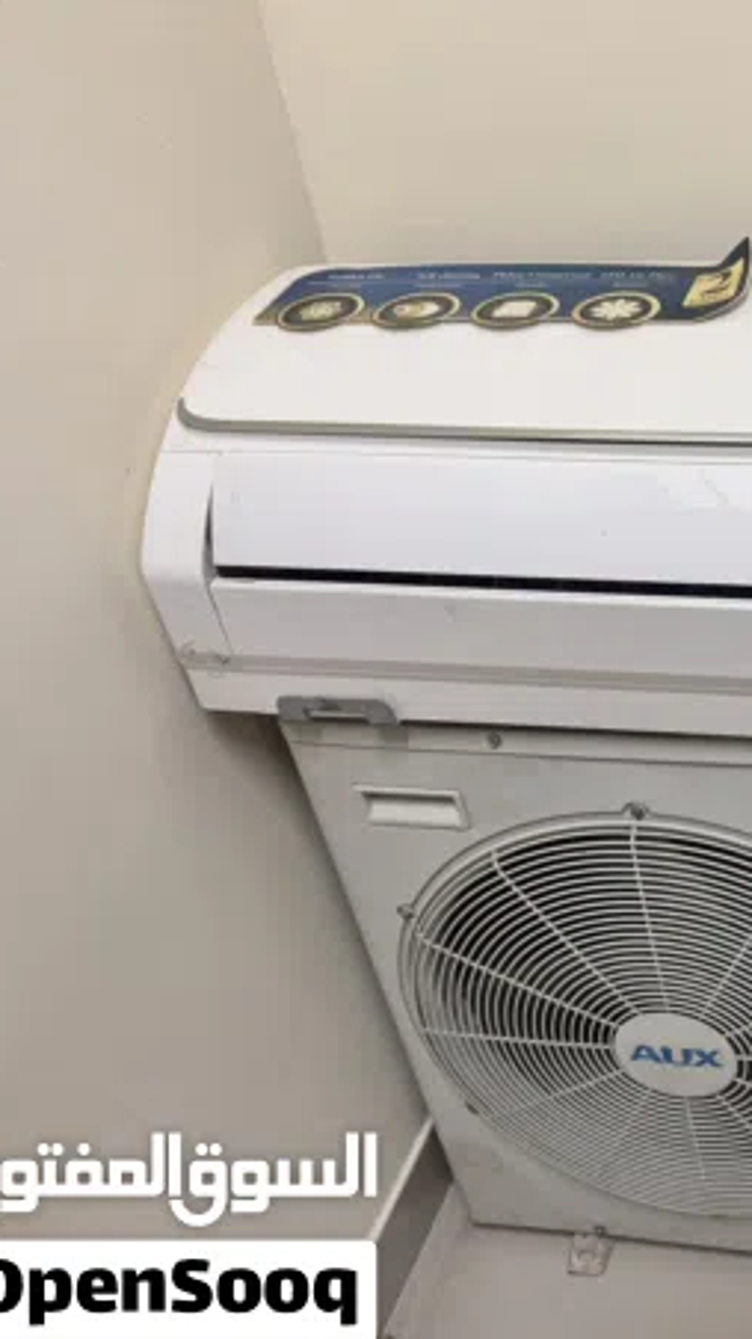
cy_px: 705
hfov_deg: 29.0
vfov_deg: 54.0
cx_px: 823
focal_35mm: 37
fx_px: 1313
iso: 500
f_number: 1.78
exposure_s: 1/50
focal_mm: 6.76
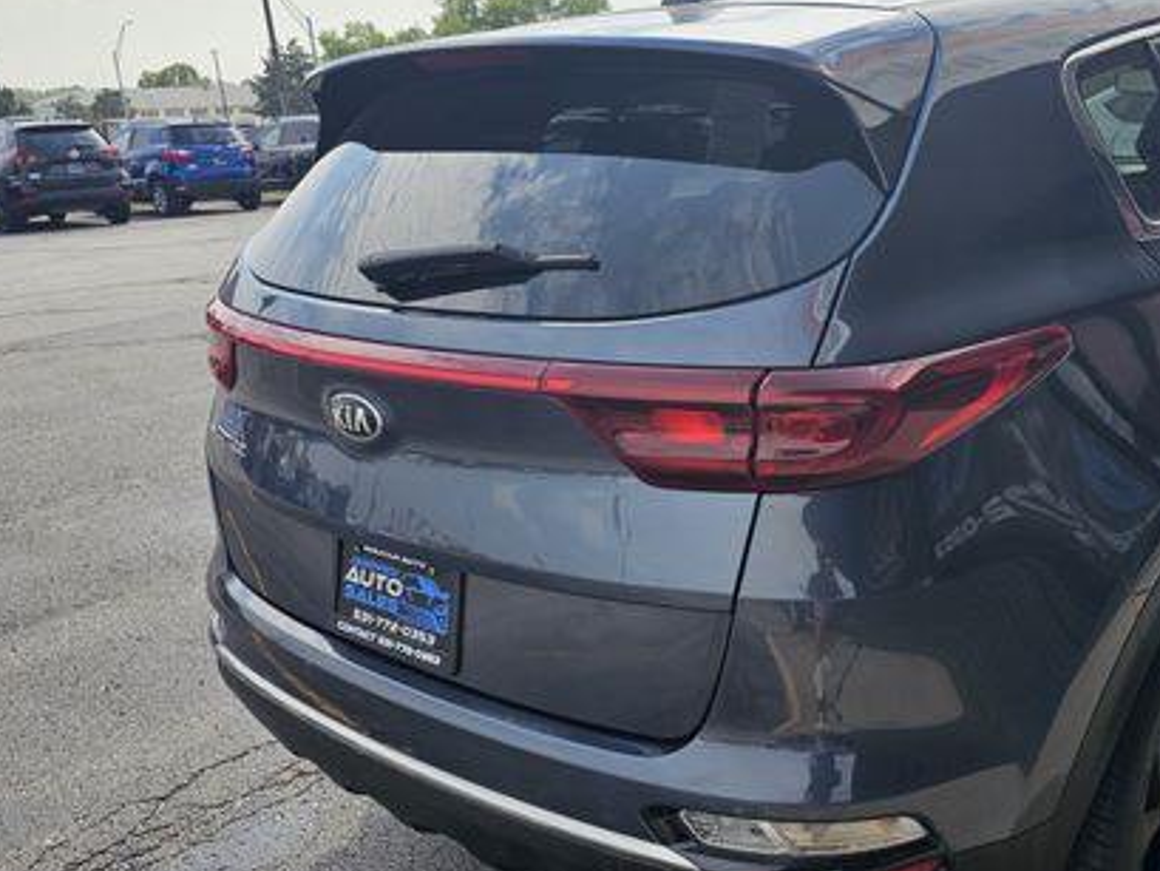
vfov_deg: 39.7
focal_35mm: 36
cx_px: 842
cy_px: 462
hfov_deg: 49.7
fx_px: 1207
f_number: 1.7
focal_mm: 6.3
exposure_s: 1/638
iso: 10
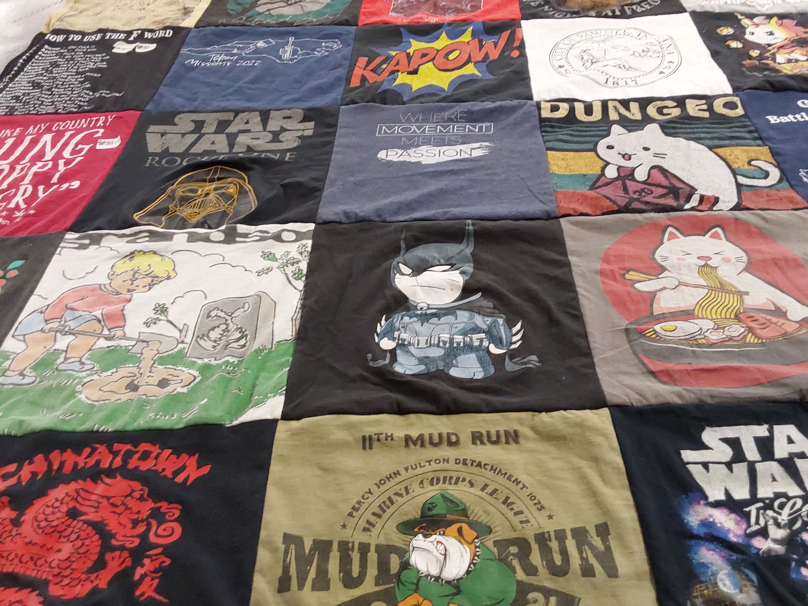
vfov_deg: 44.1
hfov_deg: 56.7
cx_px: 446
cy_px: 279
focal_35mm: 32
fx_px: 747
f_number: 1.9
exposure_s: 1/60
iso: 200
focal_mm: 2.91
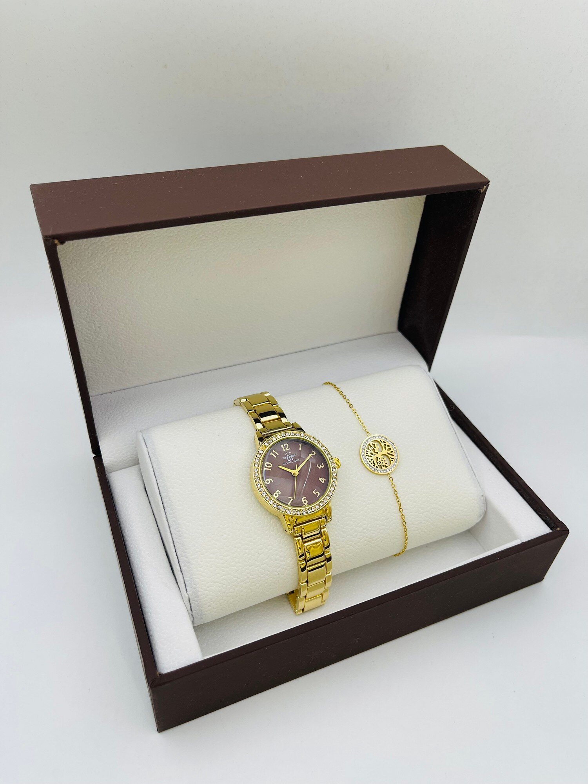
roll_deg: -4.3
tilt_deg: -41.1
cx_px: 294
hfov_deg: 54.9
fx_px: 566
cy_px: 392
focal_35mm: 25
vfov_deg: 69.4
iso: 32
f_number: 1.6
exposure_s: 1/198
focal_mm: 5.1
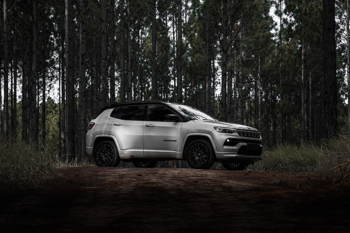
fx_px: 972
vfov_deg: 13.7
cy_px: 116
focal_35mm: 100
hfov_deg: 20.4
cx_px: 175
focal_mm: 100
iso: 250
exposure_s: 1/125
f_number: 5.6
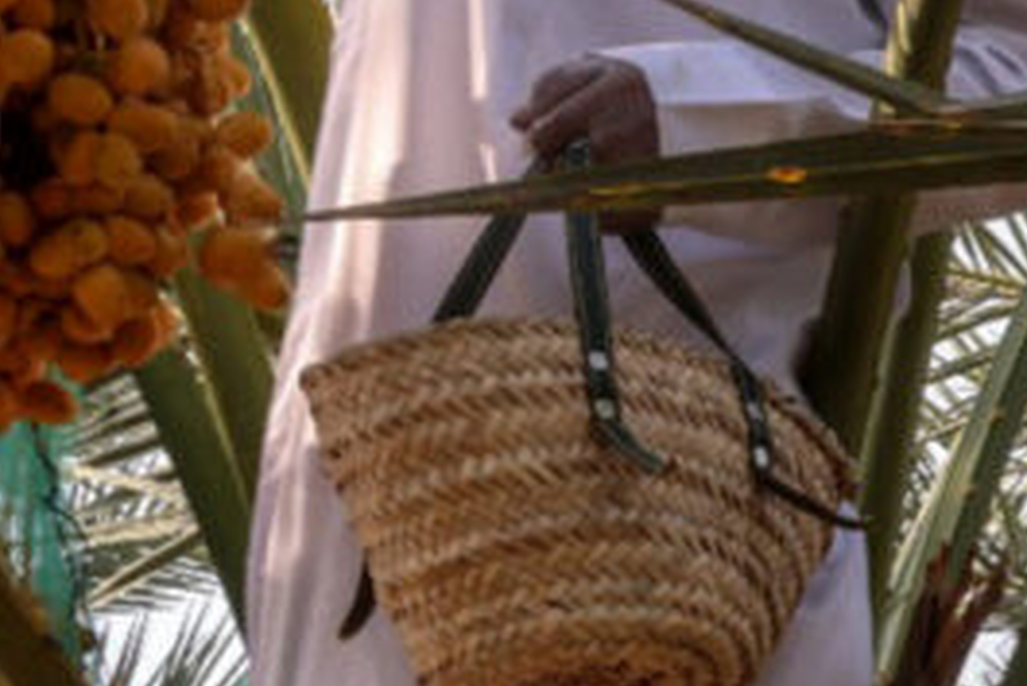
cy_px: -83
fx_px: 7706
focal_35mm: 270
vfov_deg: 5.1
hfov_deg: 7.6
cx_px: 248
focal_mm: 70
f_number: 2.8
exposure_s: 1/80
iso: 360
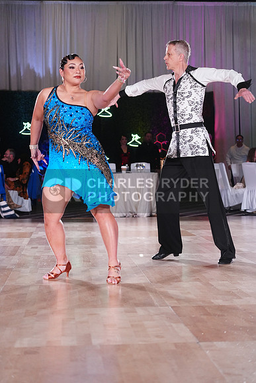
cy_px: 192
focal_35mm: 70
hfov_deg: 19.5
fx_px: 746
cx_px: 128
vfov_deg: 28.8
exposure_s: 1/400
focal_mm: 70
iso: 2500
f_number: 4
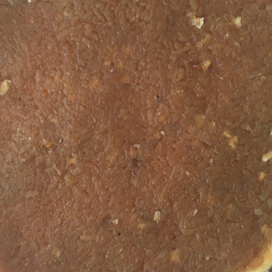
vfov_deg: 32.7
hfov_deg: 32.8
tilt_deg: -85.9
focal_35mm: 52
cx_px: 124
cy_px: 107
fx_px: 462
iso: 32
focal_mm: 4.15
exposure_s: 1/33
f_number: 2.2
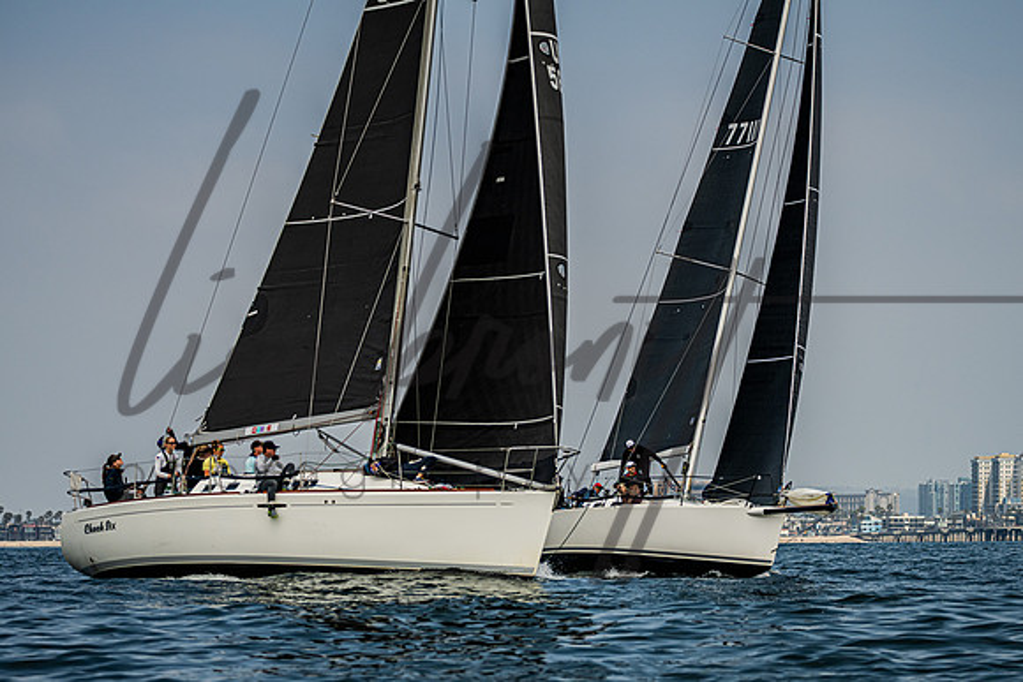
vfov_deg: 8.6
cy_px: 421
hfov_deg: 12.8
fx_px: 4553
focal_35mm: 160
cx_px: 530
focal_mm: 125
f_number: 4.5
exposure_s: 1/4000
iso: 280
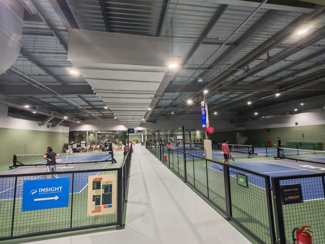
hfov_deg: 94.5
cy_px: 122
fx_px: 150
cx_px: 162
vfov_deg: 78.1
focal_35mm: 16
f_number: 2.2
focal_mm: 1.96
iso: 200
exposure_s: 1/50
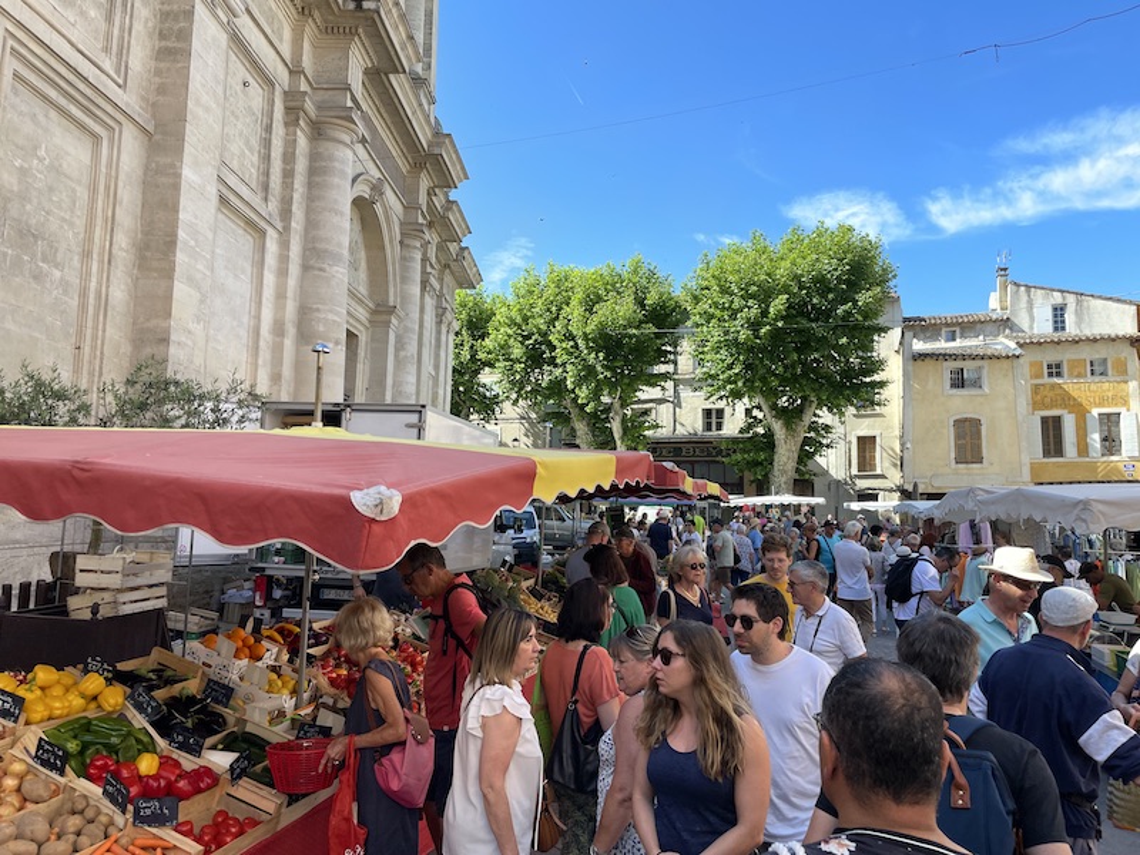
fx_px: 856
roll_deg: +0.2
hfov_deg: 67.3
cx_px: 570
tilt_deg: +10.1
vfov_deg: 53.1
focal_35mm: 26
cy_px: 428
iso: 32
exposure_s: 1/888
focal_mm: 4.2
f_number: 1.6
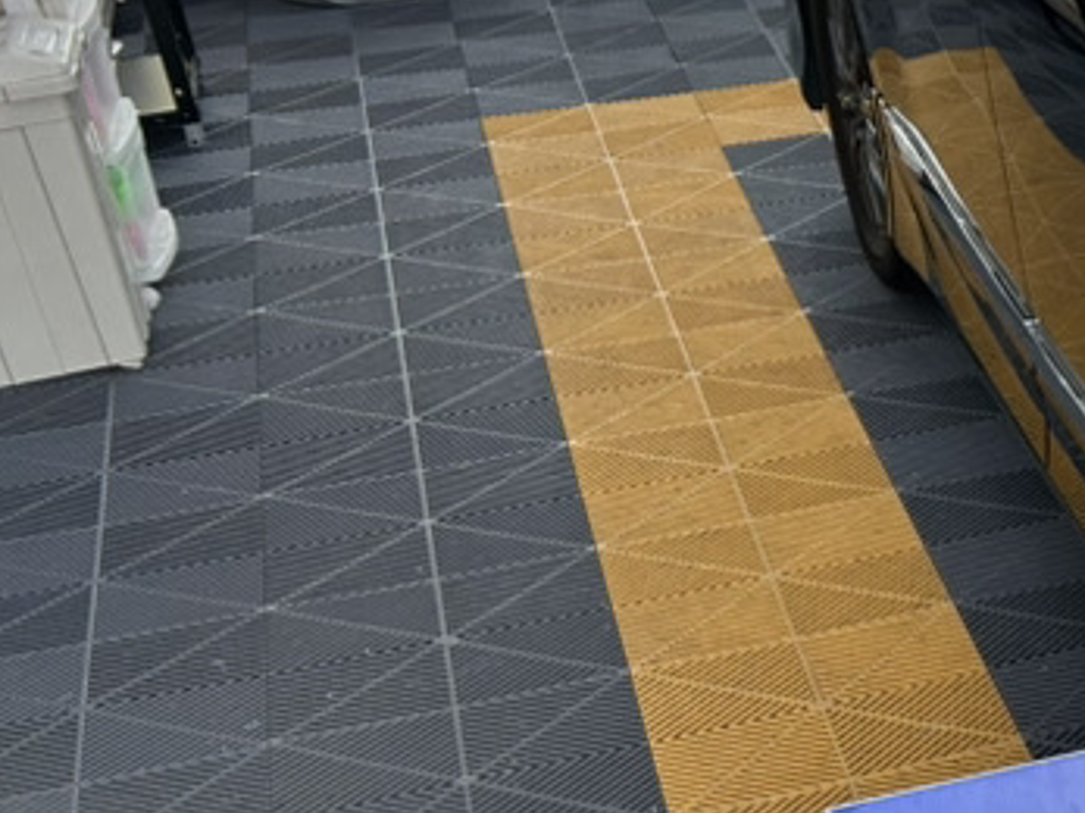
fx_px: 2820
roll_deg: +1.4
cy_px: 453
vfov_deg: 16.4
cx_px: 1870
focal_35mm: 90
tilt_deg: -25.9
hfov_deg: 18.0
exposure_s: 1/125
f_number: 1.5
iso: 32
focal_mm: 5.7
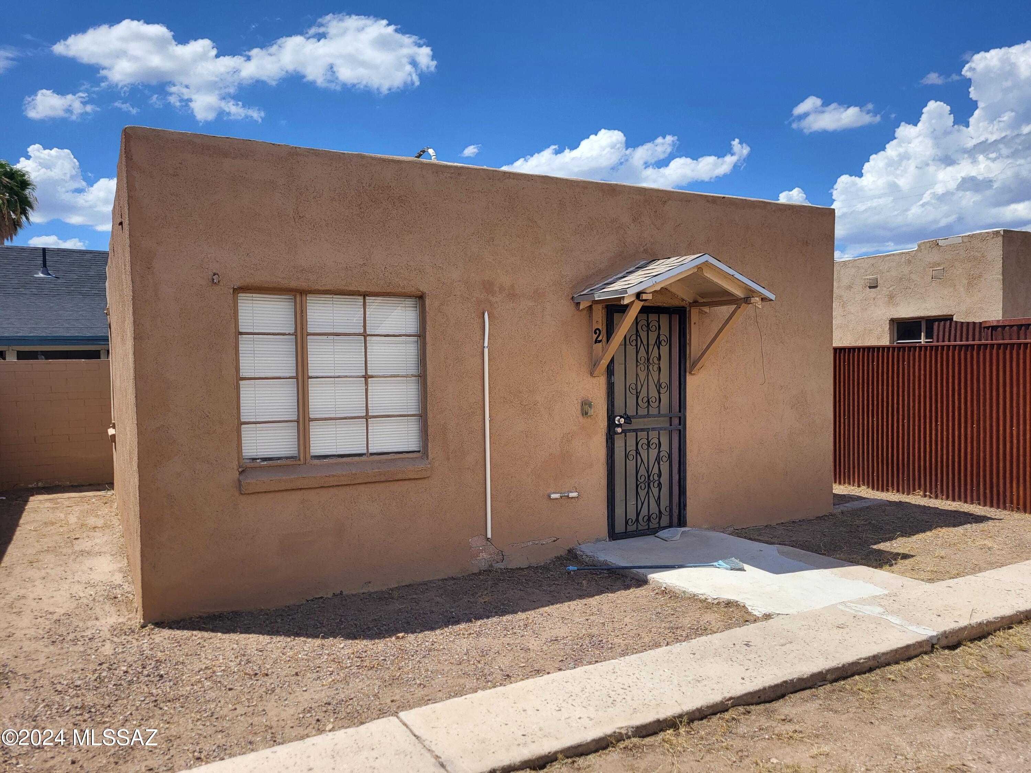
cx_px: 516
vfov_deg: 53.1
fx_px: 774
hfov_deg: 67.3
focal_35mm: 26
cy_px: 386
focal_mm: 5.4
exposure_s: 1/2378
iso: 40
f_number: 1.8
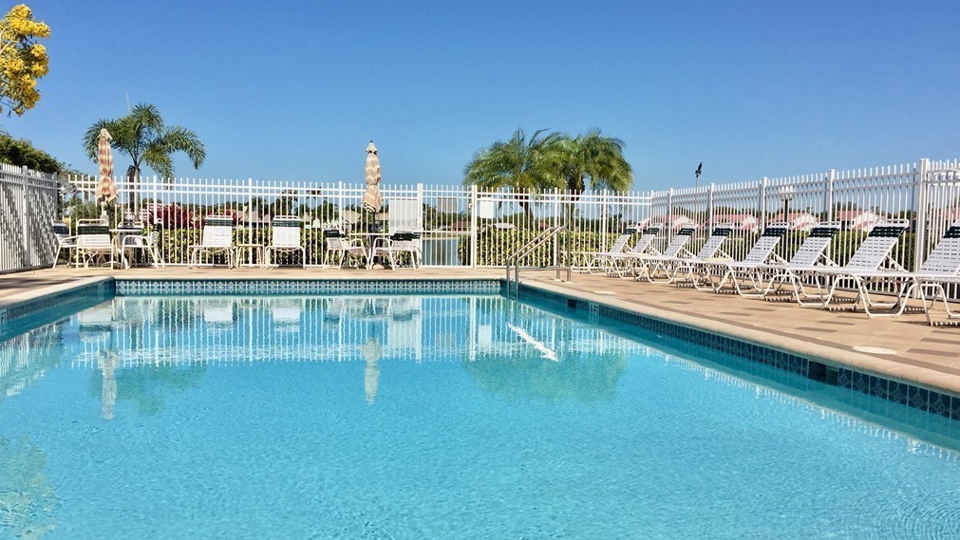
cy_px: 281
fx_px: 815
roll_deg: -1.4
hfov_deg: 61.0
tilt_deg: -3.5
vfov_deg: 36.7
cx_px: 478
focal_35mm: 32
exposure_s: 1/4950
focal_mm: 4.15
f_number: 2.2
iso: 32
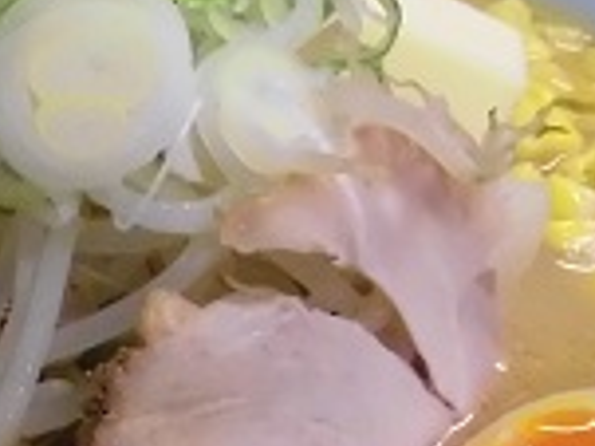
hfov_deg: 15.0
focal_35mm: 129
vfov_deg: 11.5
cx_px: -2
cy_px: 322
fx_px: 2216
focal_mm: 6.9
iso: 800
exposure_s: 1/60
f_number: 3.9
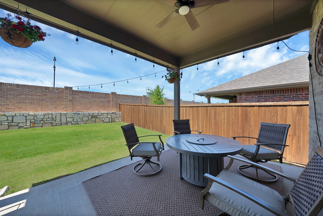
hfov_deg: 112.6
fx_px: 108
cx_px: 162
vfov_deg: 90.1
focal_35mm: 12
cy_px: 108
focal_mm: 12
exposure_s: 1/200
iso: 640
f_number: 9
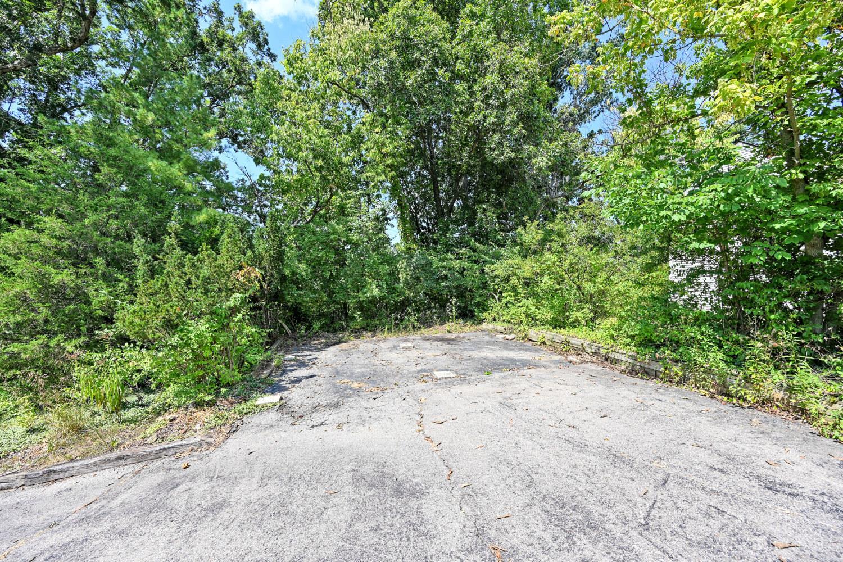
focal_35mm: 14
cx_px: 422
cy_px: 281
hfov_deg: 104.3
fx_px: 328
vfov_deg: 81.2
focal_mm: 14
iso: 100
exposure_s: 1/250
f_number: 5.6
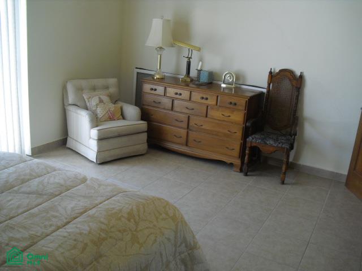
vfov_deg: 39.7
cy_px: 136
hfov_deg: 51.4
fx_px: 376
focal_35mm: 36
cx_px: 181
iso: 200
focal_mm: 6.3
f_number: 3.1
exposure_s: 1/80
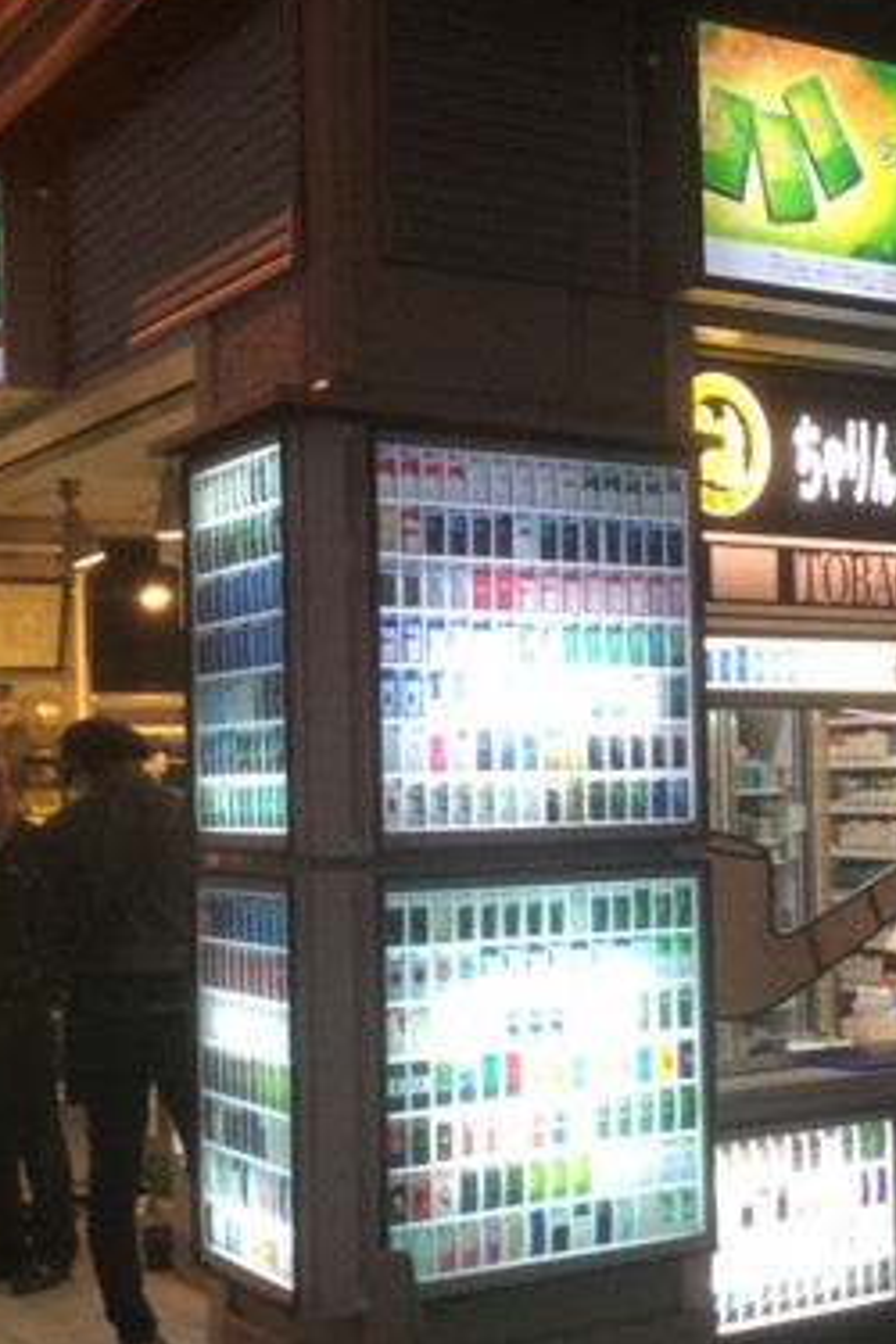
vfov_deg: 28.5
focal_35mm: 71
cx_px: 573
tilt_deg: +1.8
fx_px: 2650
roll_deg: +1.2
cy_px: 692
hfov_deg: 19.1
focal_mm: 3.3
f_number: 2.4
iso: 50
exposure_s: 1/24
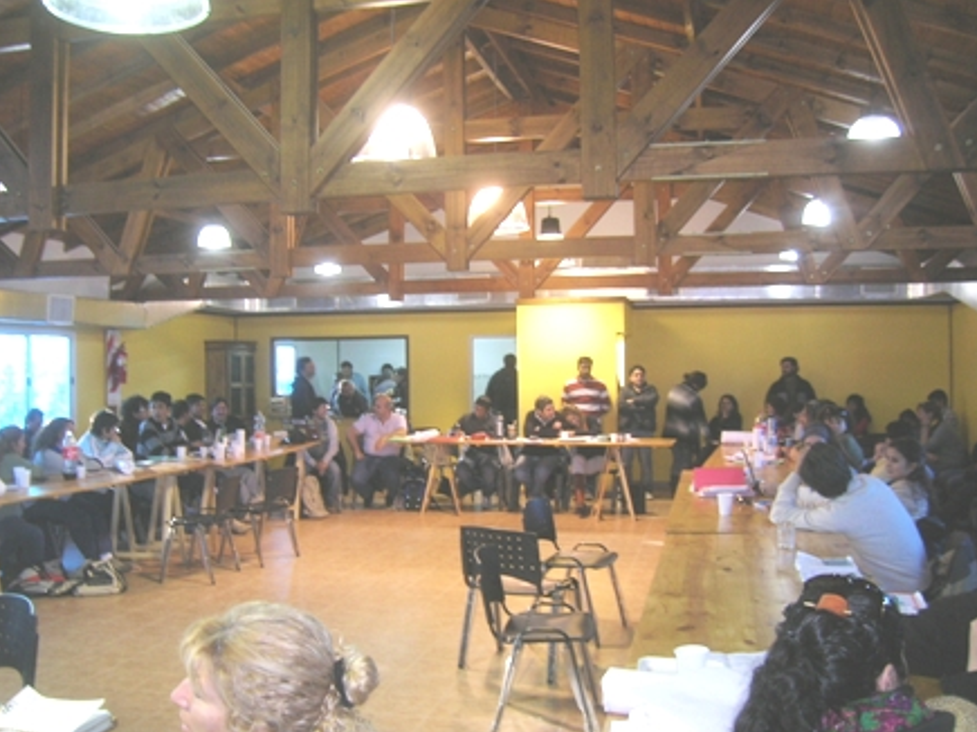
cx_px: 481
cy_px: 375
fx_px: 988
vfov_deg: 40.7
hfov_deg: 52.6
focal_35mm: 35
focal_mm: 5.7
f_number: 2.9
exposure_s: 1/30
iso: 55
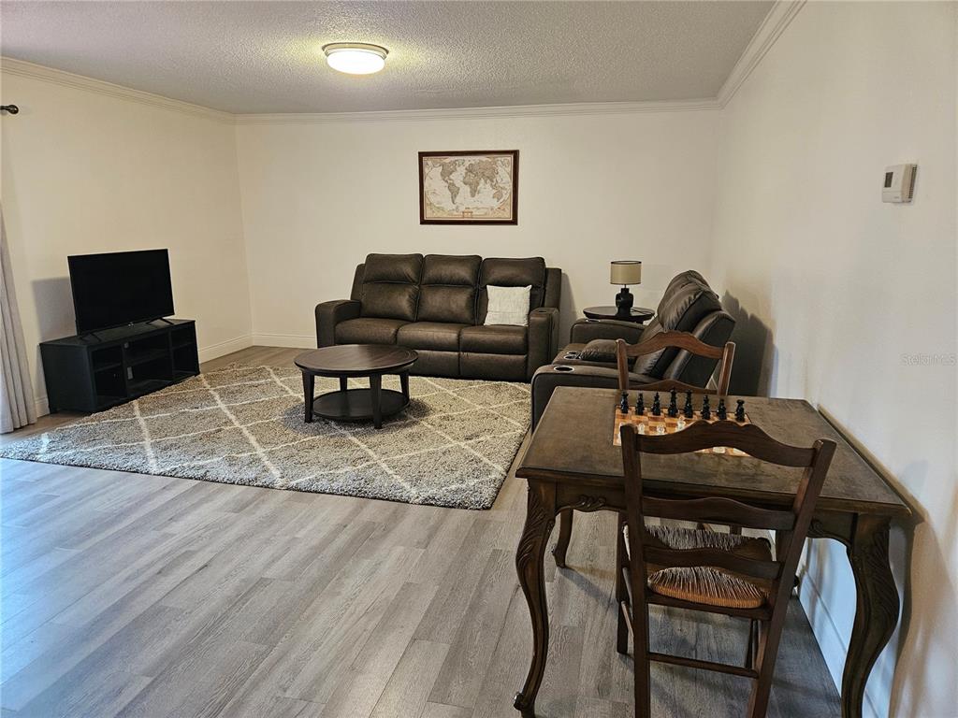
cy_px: 359
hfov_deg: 73.9
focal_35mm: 23
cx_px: 479
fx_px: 637
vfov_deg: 58.9
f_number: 1.8
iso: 640
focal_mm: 5.4
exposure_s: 1/120
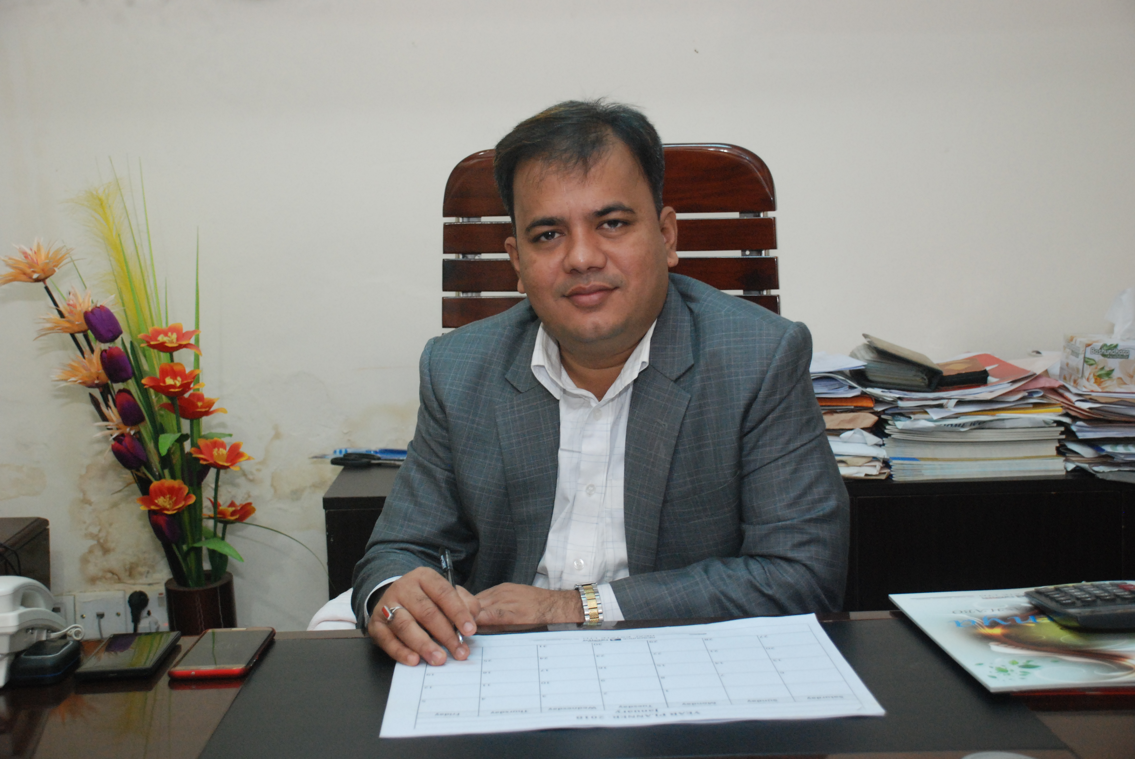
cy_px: 380
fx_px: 1657
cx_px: 568
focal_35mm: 52
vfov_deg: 25.8
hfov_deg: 37.8
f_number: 4.5
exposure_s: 1/40
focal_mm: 35
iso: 1000
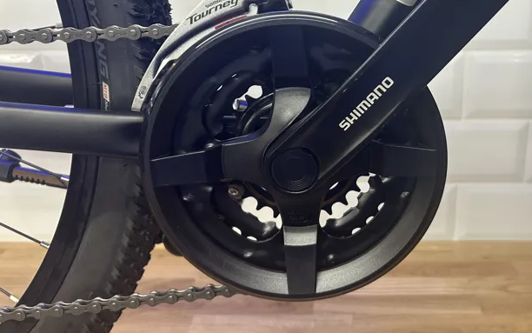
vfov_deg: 35.1
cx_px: 343
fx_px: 522
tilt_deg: -17.2
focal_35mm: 36
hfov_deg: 53.2
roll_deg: +0.2
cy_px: 121
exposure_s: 1/100
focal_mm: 5.7
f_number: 1.5
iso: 125
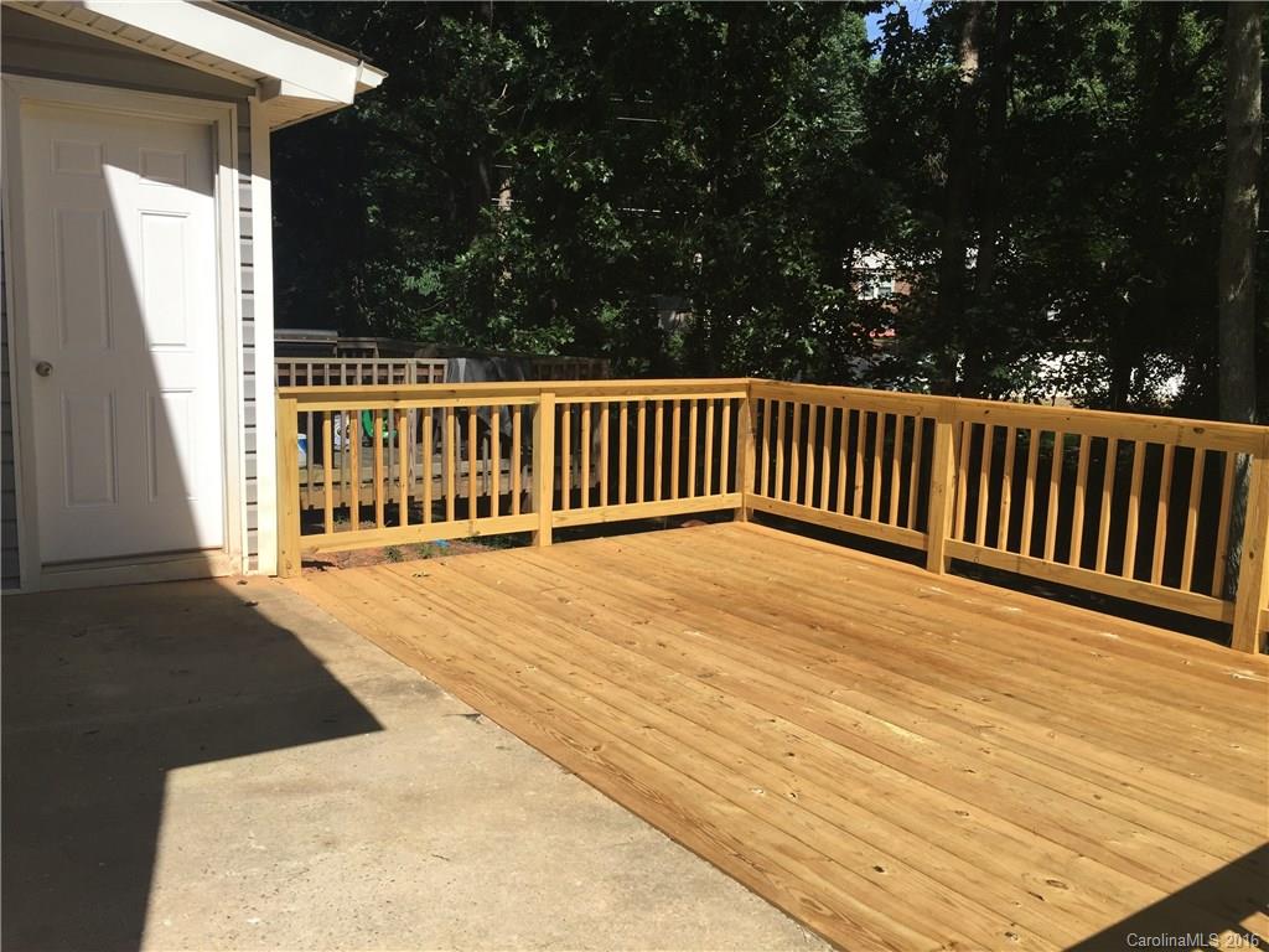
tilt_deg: -7.8
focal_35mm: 29
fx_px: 1063
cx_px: 634
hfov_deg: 61.7
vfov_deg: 48.2
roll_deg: -3.0
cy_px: 476
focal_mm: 4.15
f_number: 2.2
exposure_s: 1/2083
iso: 32
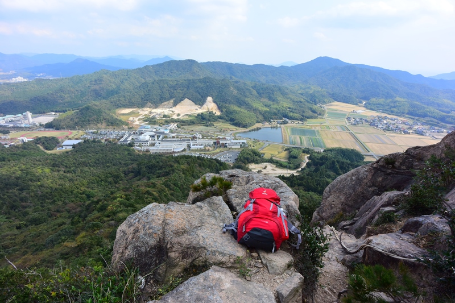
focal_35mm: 18
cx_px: 228
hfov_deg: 90.0
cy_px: 152
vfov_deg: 67.4
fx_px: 227
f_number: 6.3
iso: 160
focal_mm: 6.7
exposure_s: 1/250
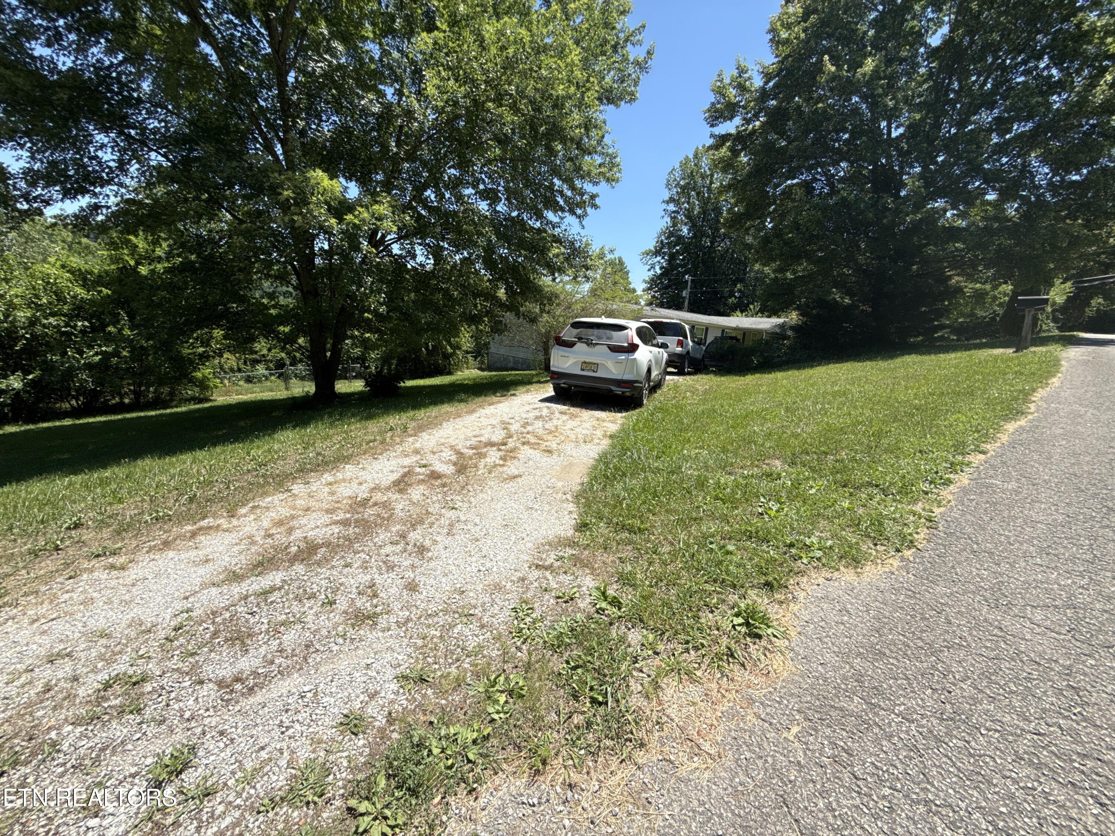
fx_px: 451
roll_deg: -5.5
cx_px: 558
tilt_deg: -12.1
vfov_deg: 85.7
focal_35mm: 14
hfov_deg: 102.1
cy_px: 418
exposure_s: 1/1613
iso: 50
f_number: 2.2
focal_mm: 2.22
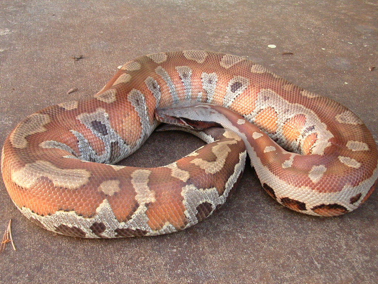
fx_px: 535
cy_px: 142
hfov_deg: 38.9
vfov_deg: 29.7
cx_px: 189
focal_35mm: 49
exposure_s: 1/34.8
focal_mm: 7.5
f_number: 3.2
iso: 100
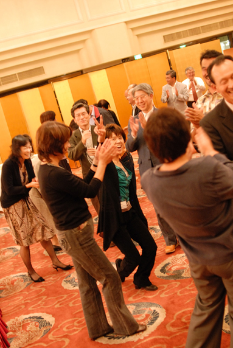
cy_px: 186
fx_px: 455
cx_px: 122
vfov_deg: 41.8
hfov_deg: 28.7
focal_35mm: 47
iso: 800
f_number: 2
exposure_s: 1/60
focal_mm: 28
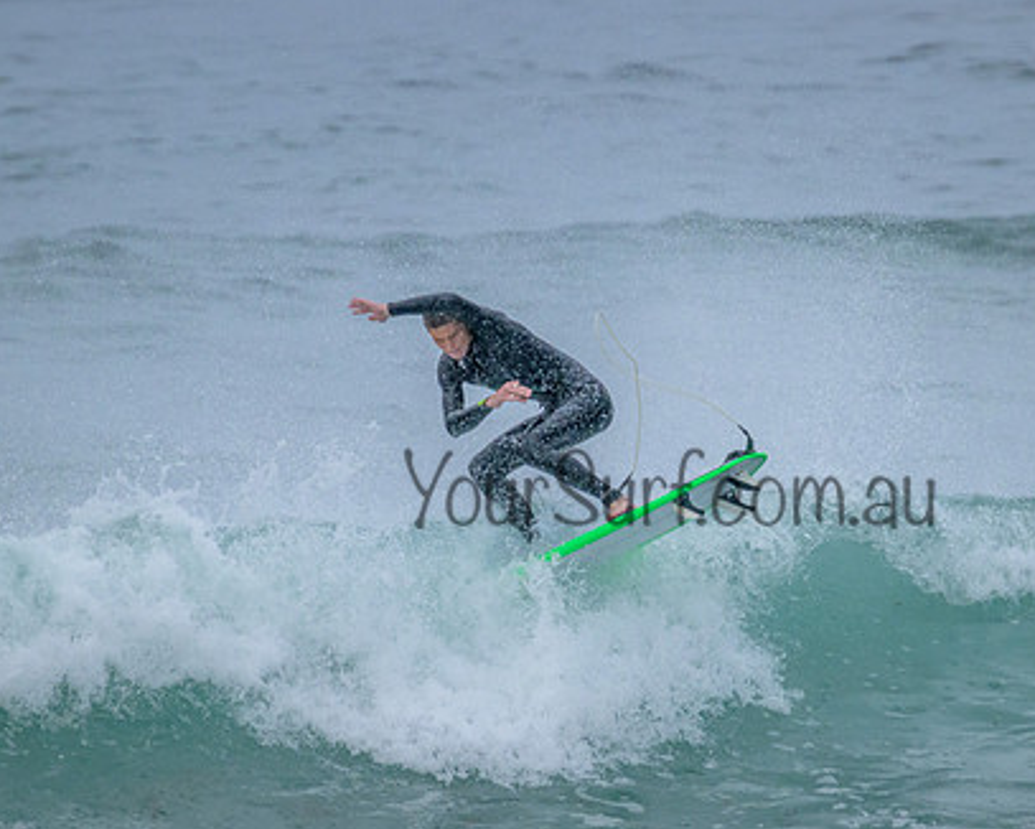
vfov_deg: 1.4
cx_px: 666
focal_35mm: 1069
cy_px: 467
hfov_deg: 1.8
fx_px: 32761
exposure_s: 1/1600
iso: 4000
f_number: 11
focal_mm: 800
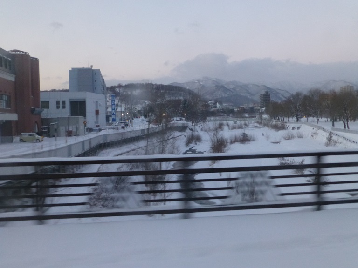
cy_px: 134
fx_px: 403
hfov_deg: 47.9
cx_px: 179
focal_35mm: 39
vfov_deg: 36.8
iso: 400
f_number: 3.9
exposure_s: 1/50
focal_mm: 6.9
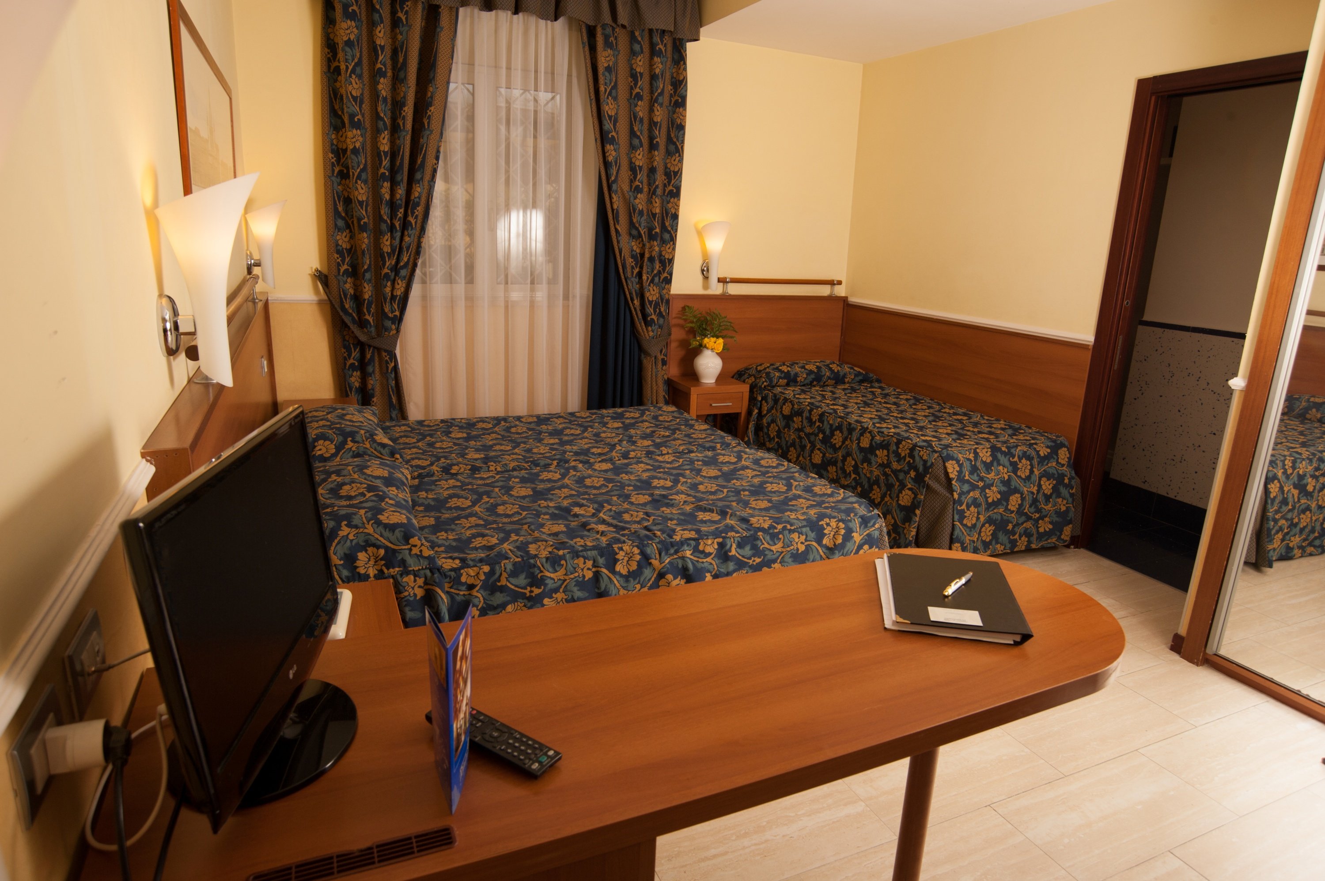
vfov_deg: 59.4
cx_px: 662
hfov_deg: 81.2
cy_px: 440
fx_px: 772
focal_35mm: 21
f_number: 9
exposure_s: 1/100
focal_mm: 21
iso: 400
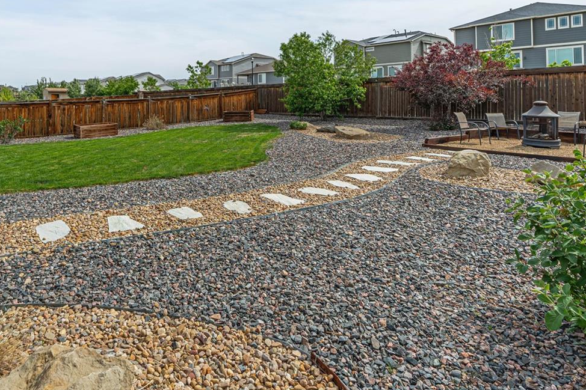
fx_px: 374
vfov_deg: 52.2
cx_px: 227
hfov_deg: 75.0
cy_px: 88
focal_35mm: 23
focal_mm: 14
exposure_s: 1/320
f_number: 9
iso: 400
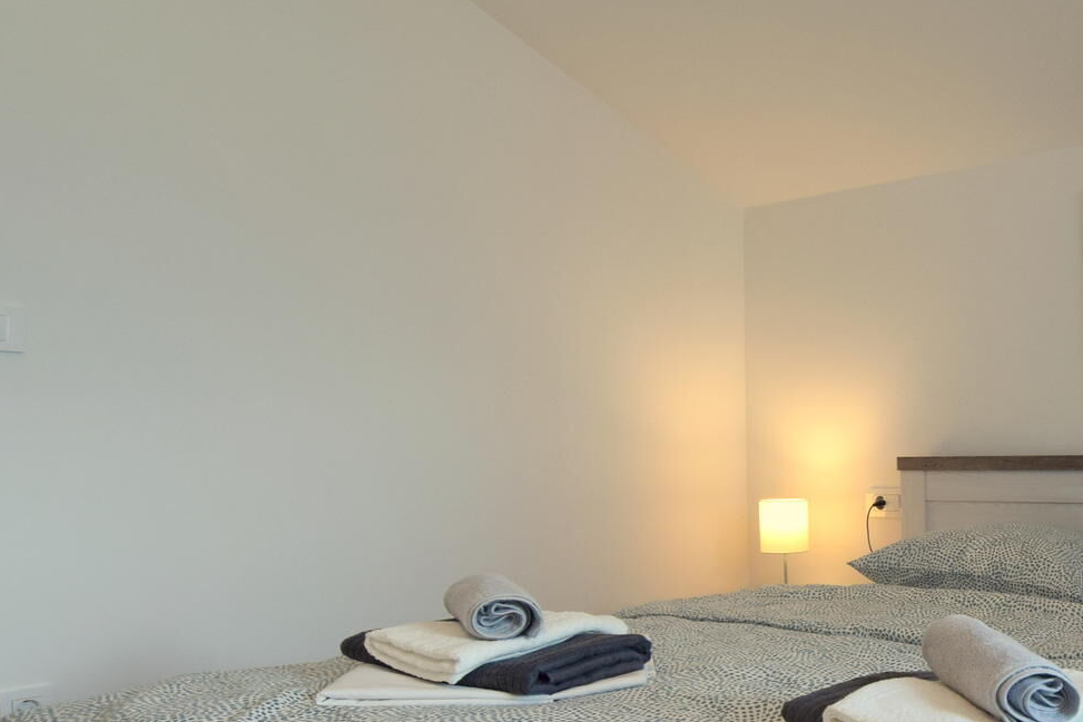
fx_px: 1113
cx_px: 958
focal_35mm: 37
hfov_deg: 47.1
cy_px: 442
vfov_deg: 35.8
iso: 400
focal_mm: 10
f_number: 4.5
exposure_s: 1/80
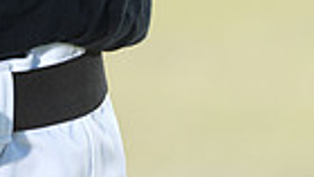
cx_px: -24
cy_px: -430
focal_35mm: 870
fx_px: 7249
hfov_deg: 2.5
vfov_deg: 1.4
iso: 64
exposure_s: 1/250
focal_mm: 200
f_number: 4.5
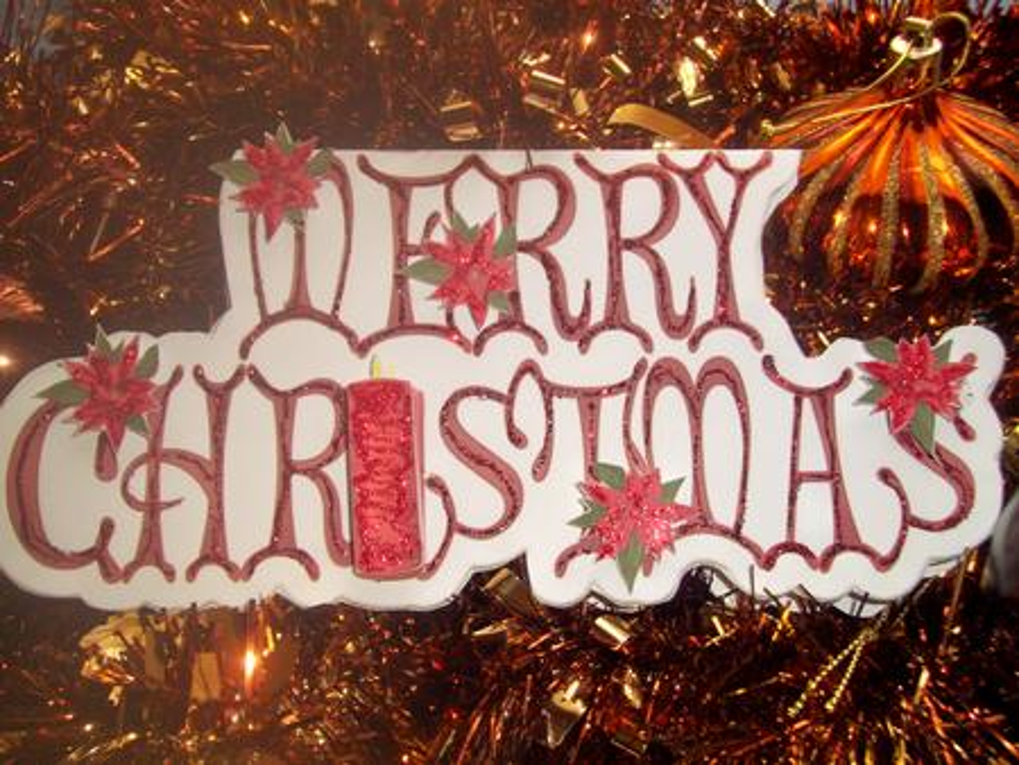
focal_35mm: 50
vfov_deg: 29.1
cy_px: 382
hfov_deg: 38.2
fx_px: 1473
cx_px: 510
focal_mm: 8.8
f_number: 4
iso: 80
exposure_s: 1/40
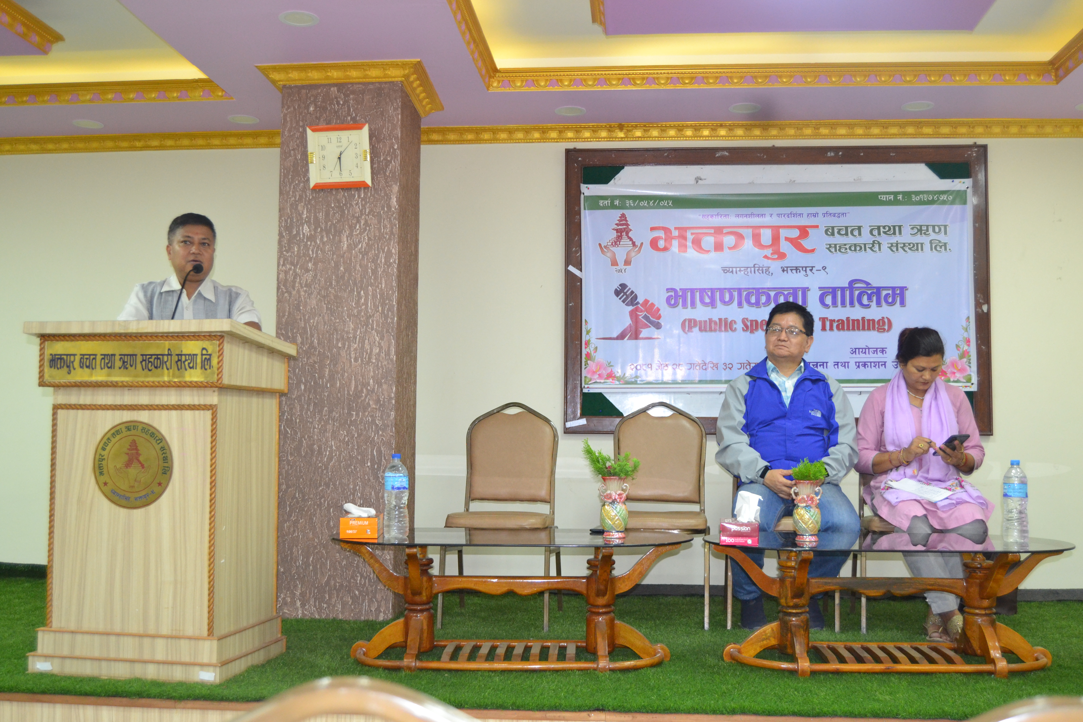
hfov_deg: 53.1
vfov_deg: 36.9
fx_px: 1083
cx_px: 542
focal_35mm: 36
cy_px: 361
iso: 1400
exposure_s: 1/60
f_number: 3.8
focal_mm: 24
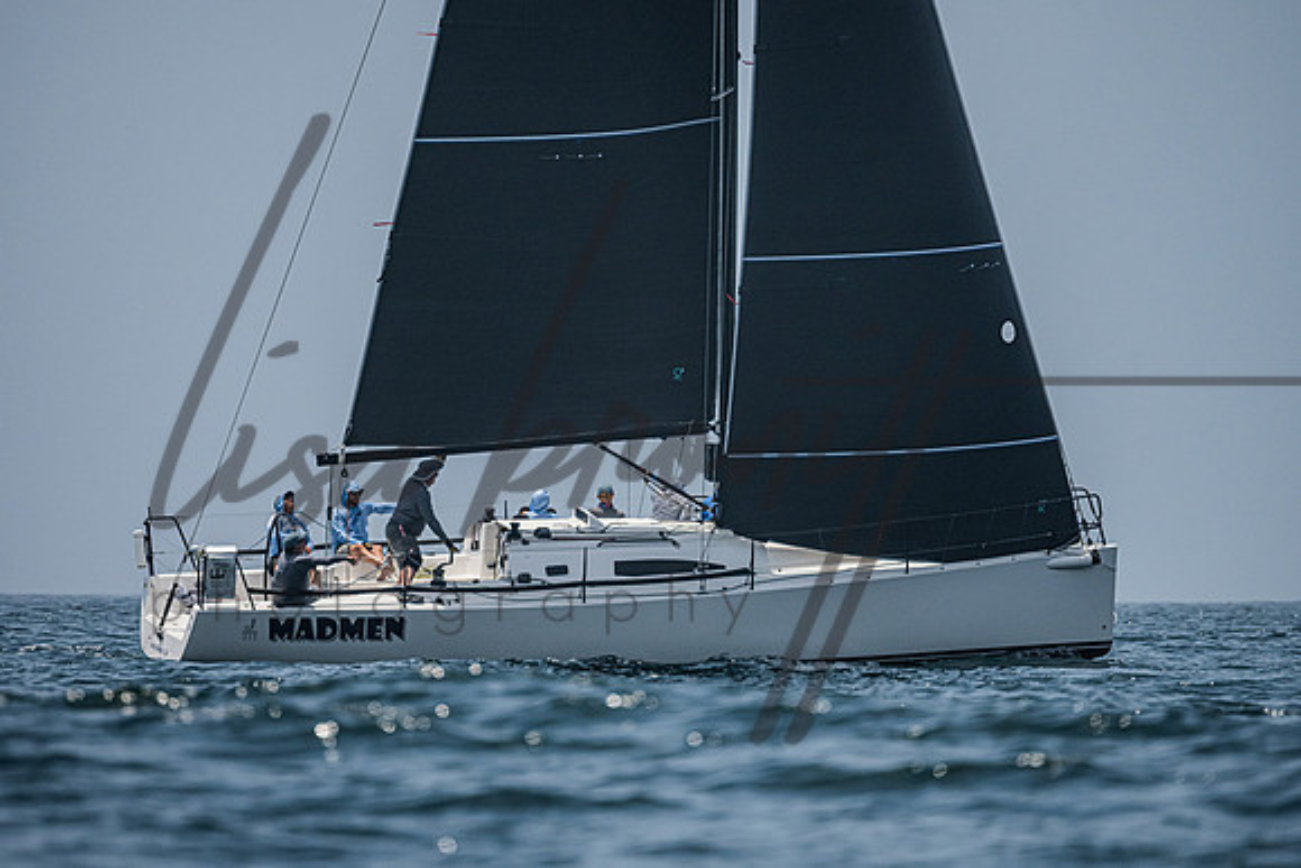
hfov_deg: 4.1
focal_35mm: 503
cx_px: 618
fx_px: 18184
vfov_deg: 2.7
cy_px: 415
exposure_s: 1/6400
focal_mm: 400
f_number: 5.6
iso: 400
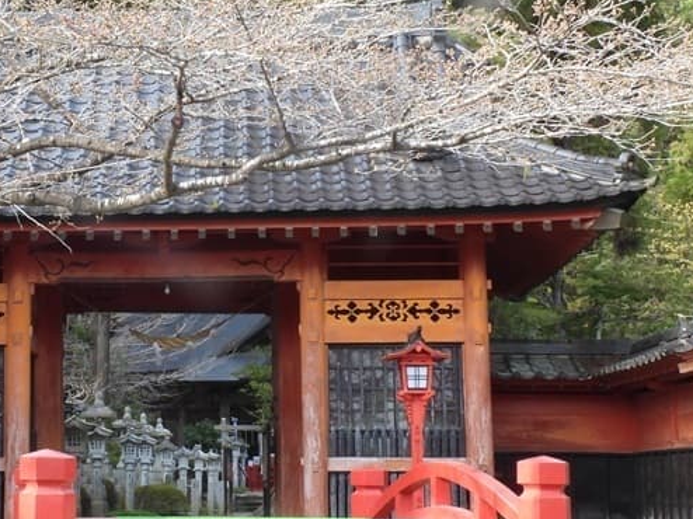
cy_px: 226
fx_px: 1661
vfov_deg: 17.8
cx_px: 133
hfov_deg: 23.2
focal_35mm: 83
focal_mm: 7.4
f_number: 8
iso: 140
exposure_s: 1/30
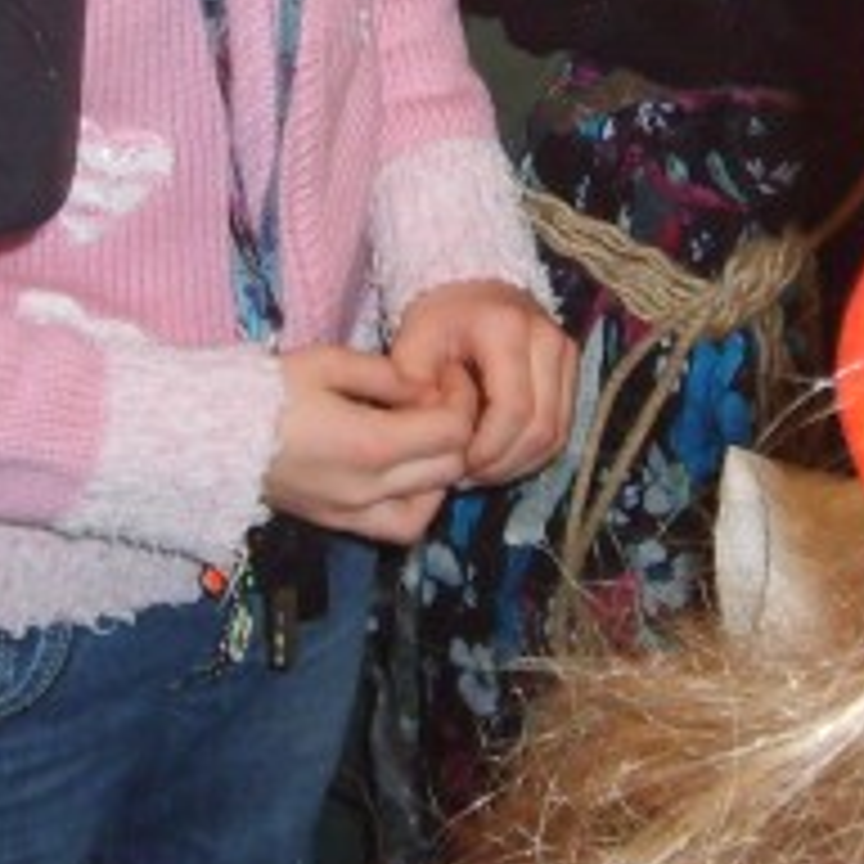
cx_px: 392
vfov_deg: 13.3
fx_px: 3643
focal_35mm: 129
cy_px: -22
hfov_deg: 13.5
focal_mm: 5.8
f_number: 2.8
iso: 100
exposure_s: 1/45
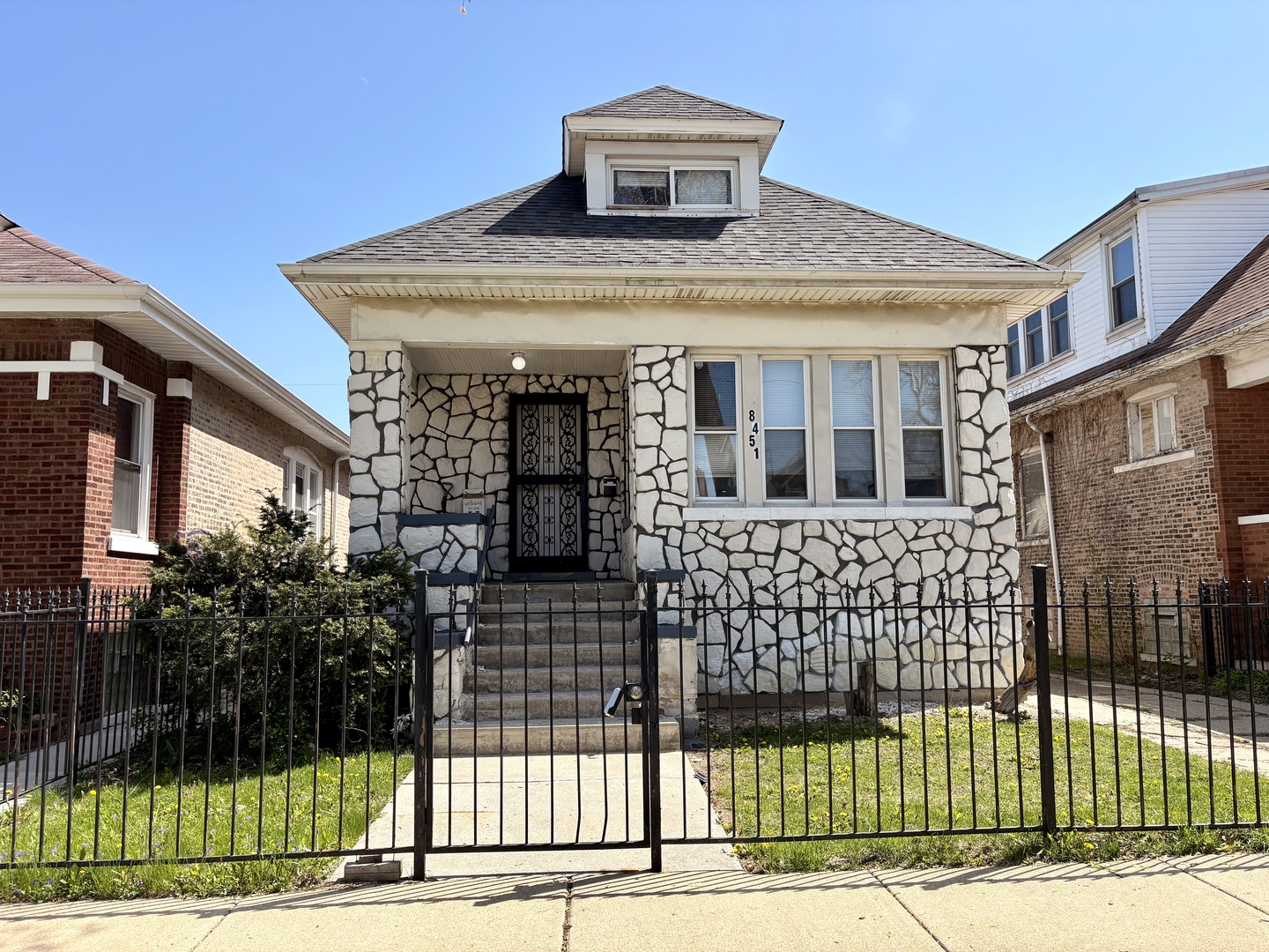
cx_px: 634
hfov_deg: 67.3
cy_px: 476
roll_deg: +1.1
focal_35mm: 26
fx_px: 953
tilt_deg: +6.7
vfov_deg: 53.1
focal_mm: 5.96
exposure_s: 1/2012
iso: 50
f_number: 1.6
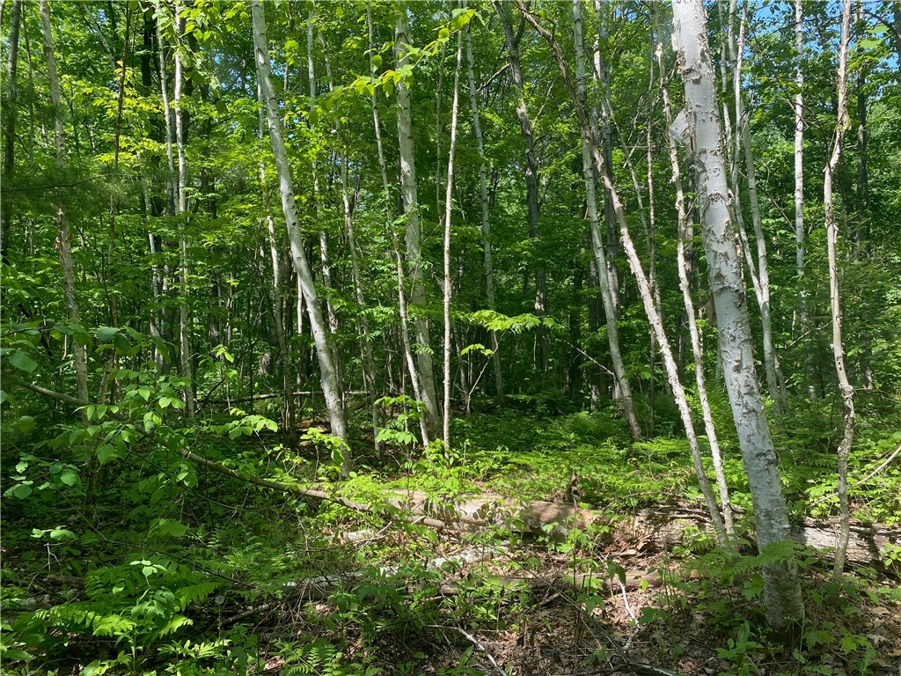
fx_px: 677
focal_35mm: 26
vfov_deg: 53.1
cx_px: 450
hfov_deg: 67.3
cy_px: 338
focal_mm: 4.25
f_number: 1.8
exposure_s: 1/229
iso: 32
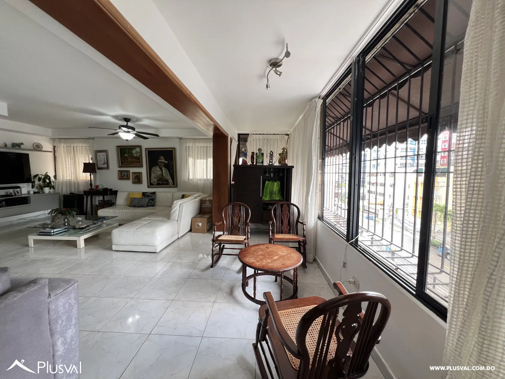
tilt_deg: -5.1
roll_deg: -0.6
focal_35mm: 13
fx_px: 190
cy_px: 190
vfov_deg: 89.9
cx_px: 252
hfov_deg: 106.2
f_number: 1.8
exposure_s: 1/99
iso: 160
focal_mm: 1.57
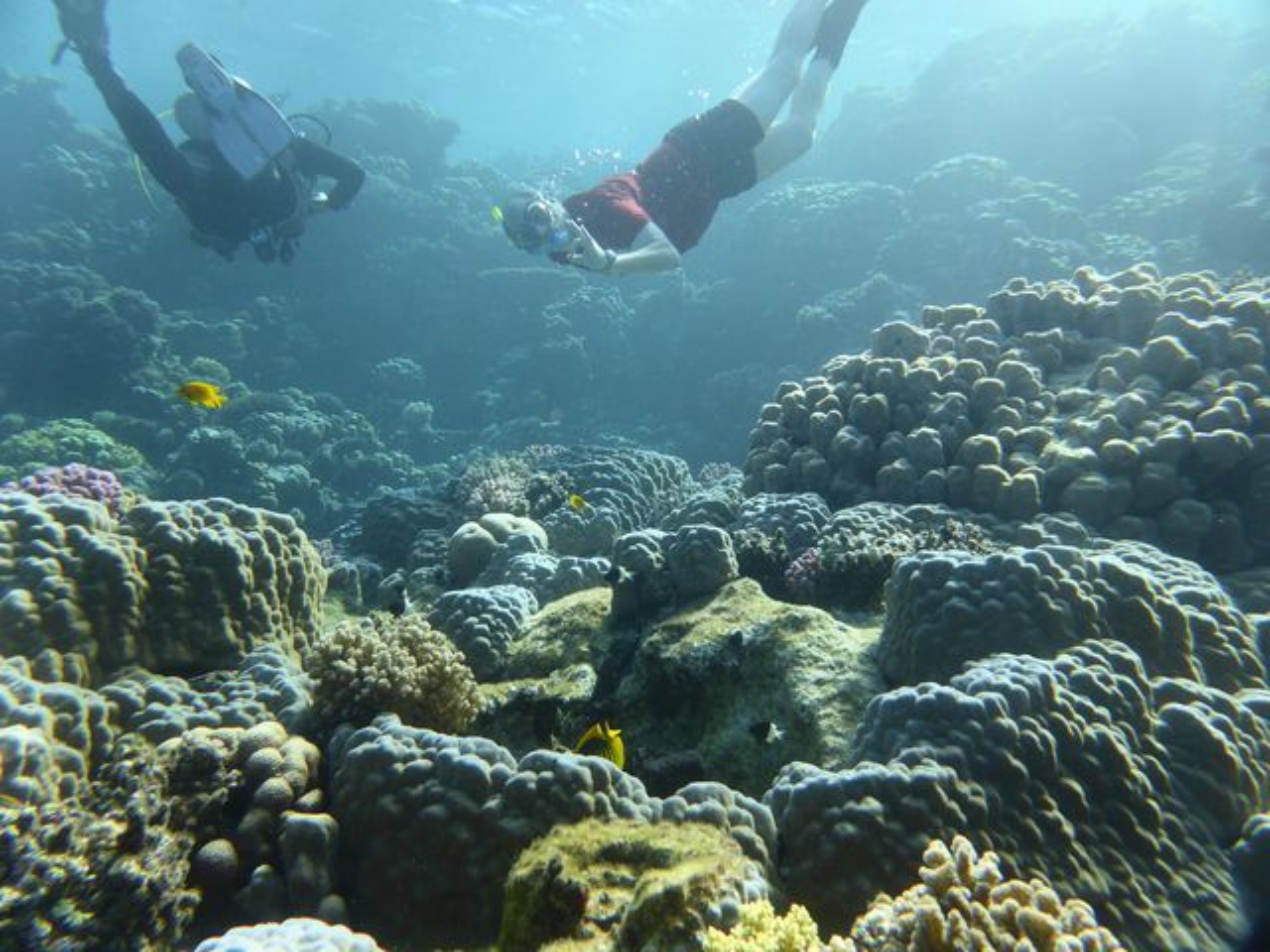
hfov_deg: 71.6
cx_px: 635
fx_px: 881
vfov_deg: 56.8
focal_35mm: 24
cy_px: 476
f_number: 3.3
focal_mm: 4.3
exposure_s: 1/200
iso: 100
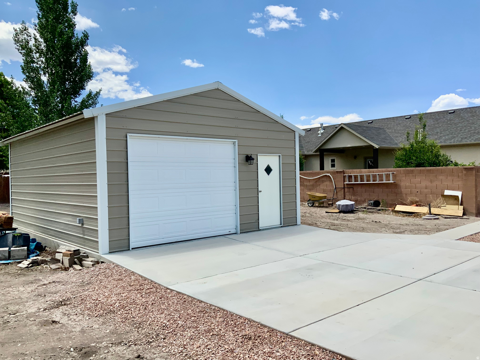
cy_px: 180
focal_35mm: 29
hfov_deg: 61.7
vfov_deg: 48.2
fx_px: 402
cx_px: 240
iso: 16
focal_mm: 3
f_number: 1.8
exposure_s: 1/1984
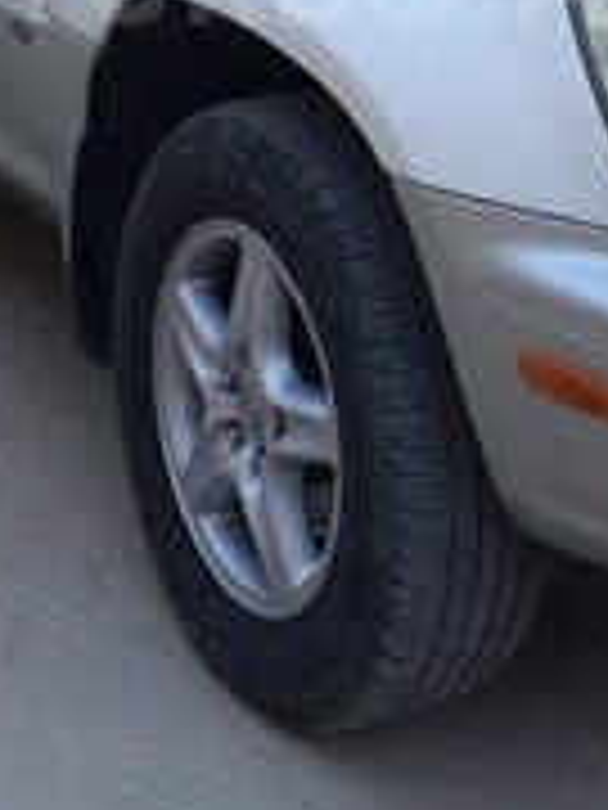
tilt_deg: -12.8
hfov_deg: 18.4
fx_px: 1874
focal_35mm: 80
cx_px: 347
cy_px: -27
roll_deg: -0.6
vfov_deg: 23.3
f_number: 2.2
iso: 320
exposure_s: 1/33
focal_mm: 4.15
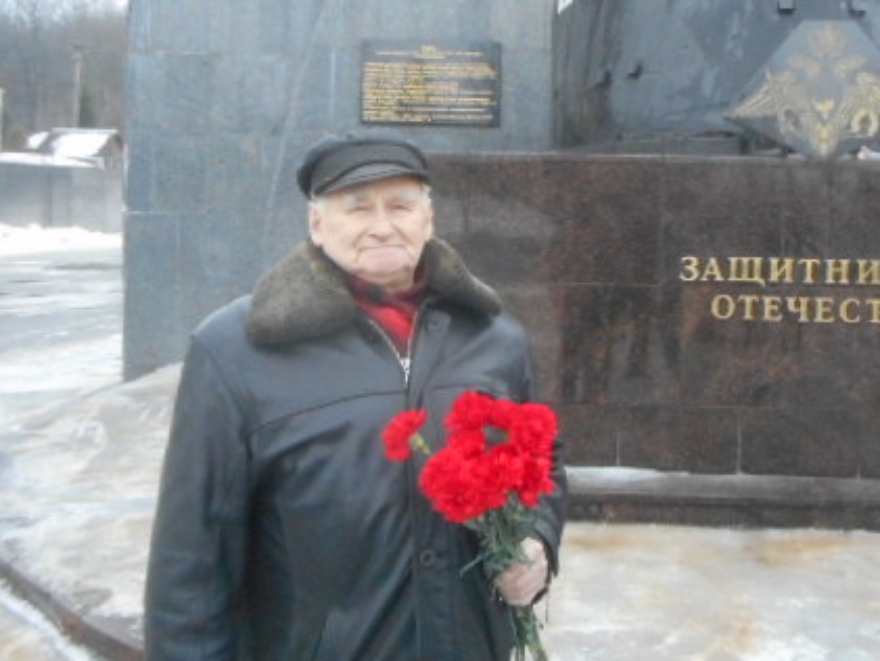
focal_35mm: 38
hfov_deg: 47.5
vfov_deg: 37.4
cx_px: 638
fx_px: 966
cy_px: 232
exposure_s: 1/320
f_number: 3.7
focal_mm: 4.5
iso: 800
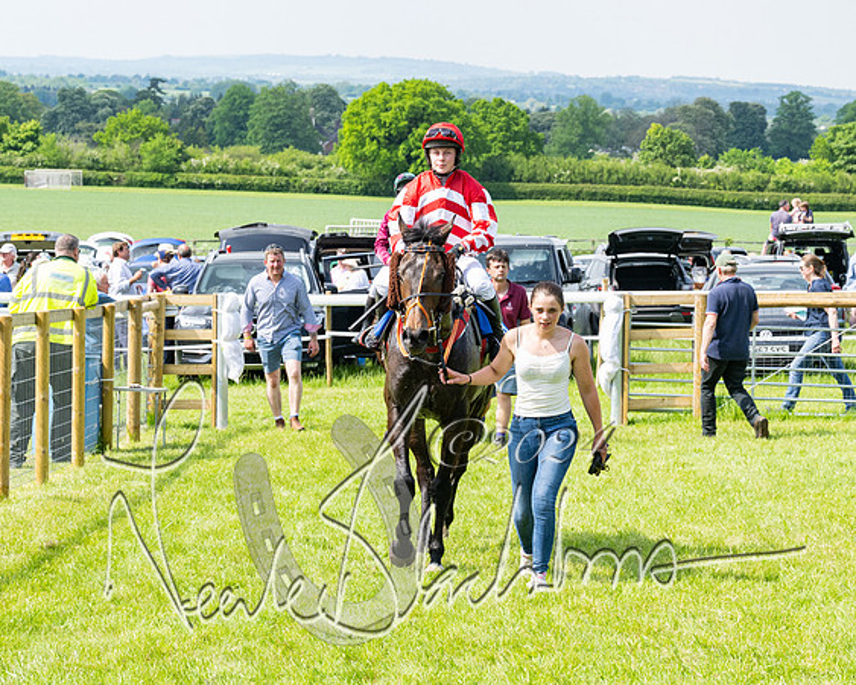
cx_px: 448
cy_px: 342
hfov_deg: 16.3
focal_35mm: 118
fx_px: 2996
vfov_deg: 13.0
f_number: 8
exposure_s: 1/640
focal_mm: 70
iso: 400
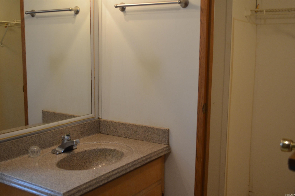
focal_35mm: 44
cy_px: 98
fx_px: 356
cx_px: 148
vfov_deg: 30.7
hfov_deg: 45.0
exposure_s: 1/50
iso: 800
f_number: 4.5
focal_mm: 29
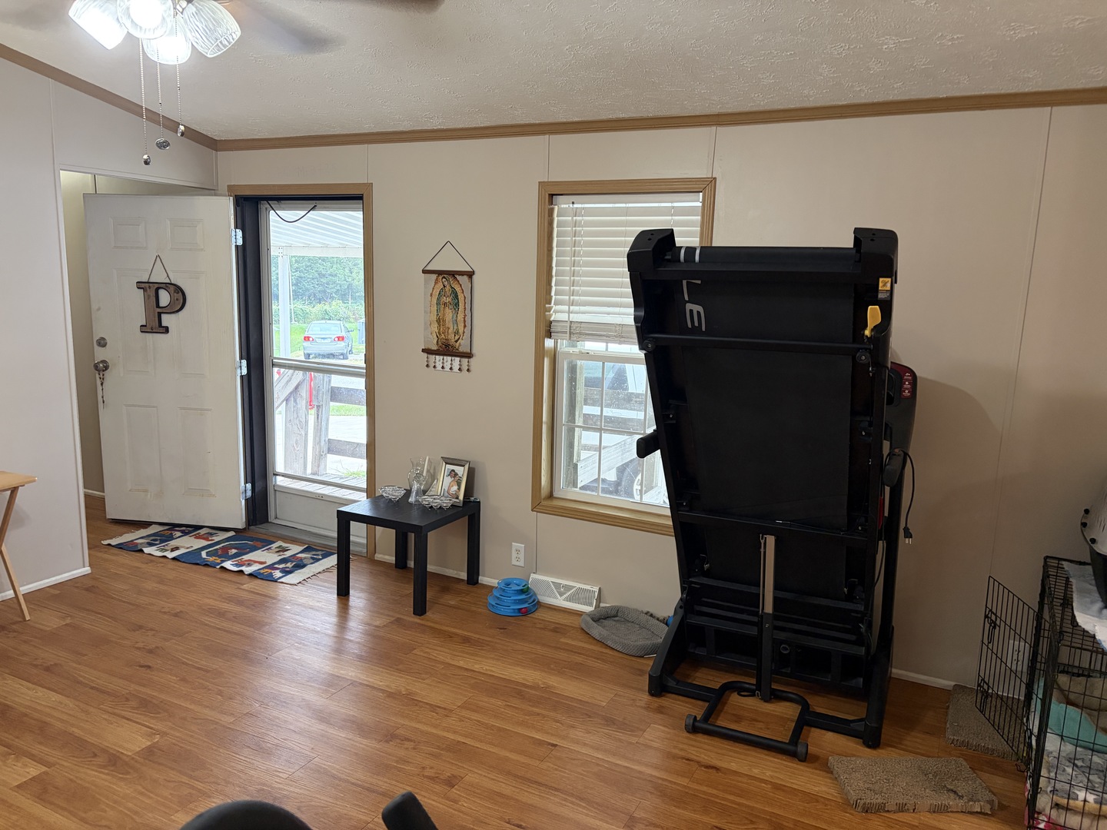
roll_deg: -0.5
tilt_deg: -9.3
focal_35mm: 26
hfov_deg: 67.3
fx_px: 831
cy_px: 415
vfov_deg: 53.1
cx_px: 554
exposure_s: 1/60
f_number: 1.6
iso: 250
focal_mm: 5.96
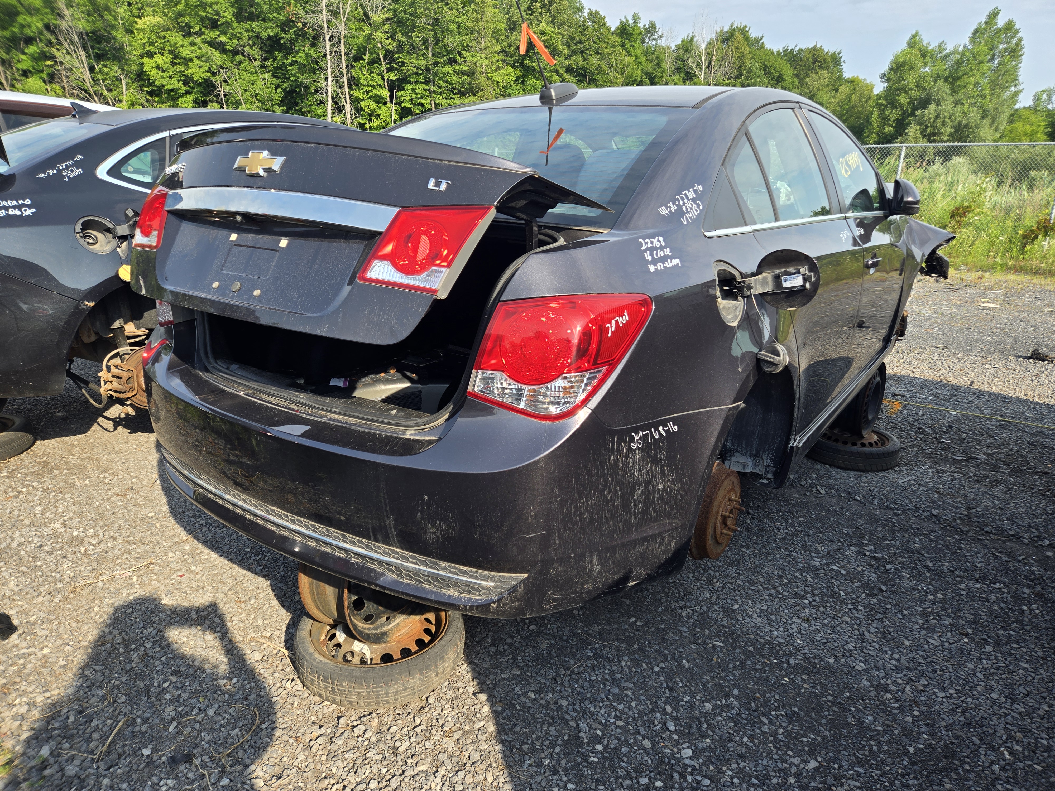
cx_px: 528
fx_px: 701
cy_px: 396
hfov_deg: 73.9
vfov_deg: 58.9
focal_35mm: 23
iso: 25
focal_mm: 5.4
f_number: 1.8
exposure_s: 1/571
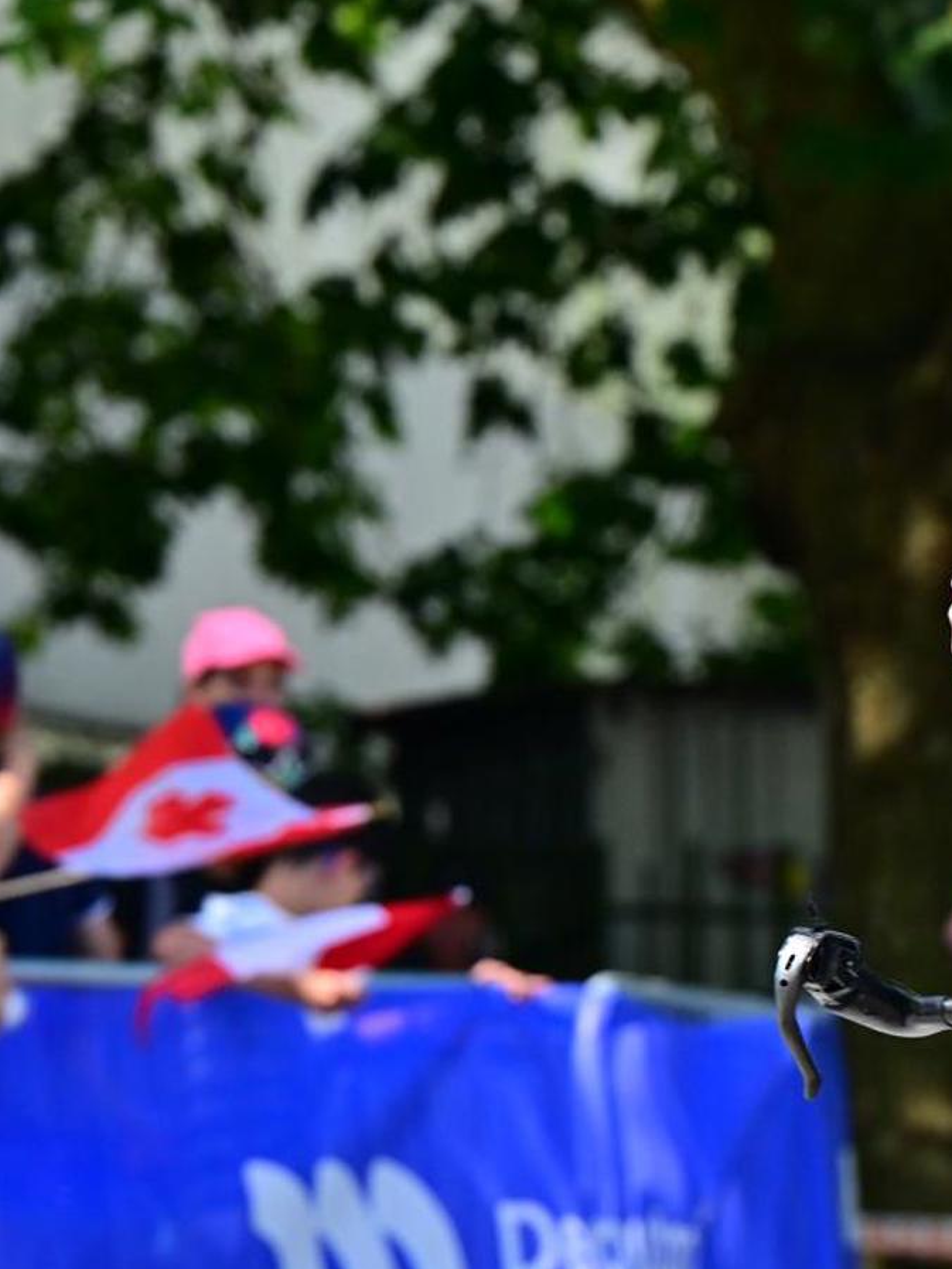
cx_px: 1085
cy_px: 1075
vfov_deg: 8.2
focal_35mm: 240
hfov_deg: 6.2
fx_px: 8798
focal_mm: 70
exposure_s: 1/2000
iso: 250
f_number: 3.5
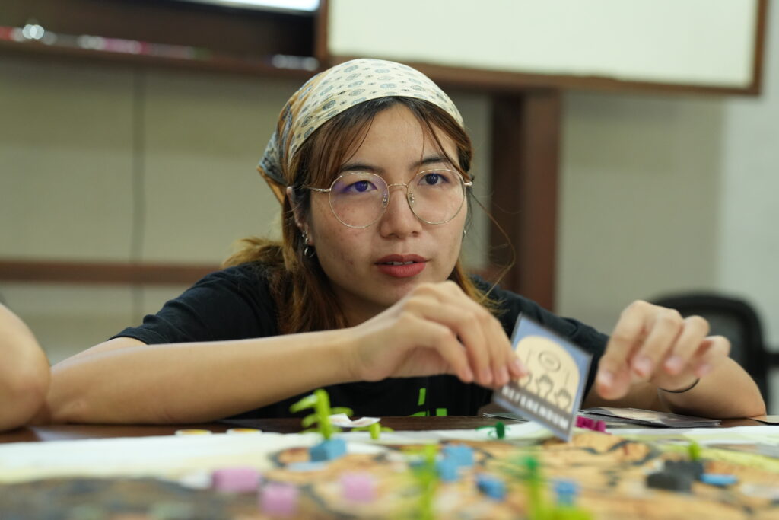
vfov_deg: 20.0
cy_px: 260
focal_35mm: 68
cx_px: 390
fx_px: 1472
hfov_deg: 29.7
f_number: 2.5
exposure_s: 1/125
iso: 4000
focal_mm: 68
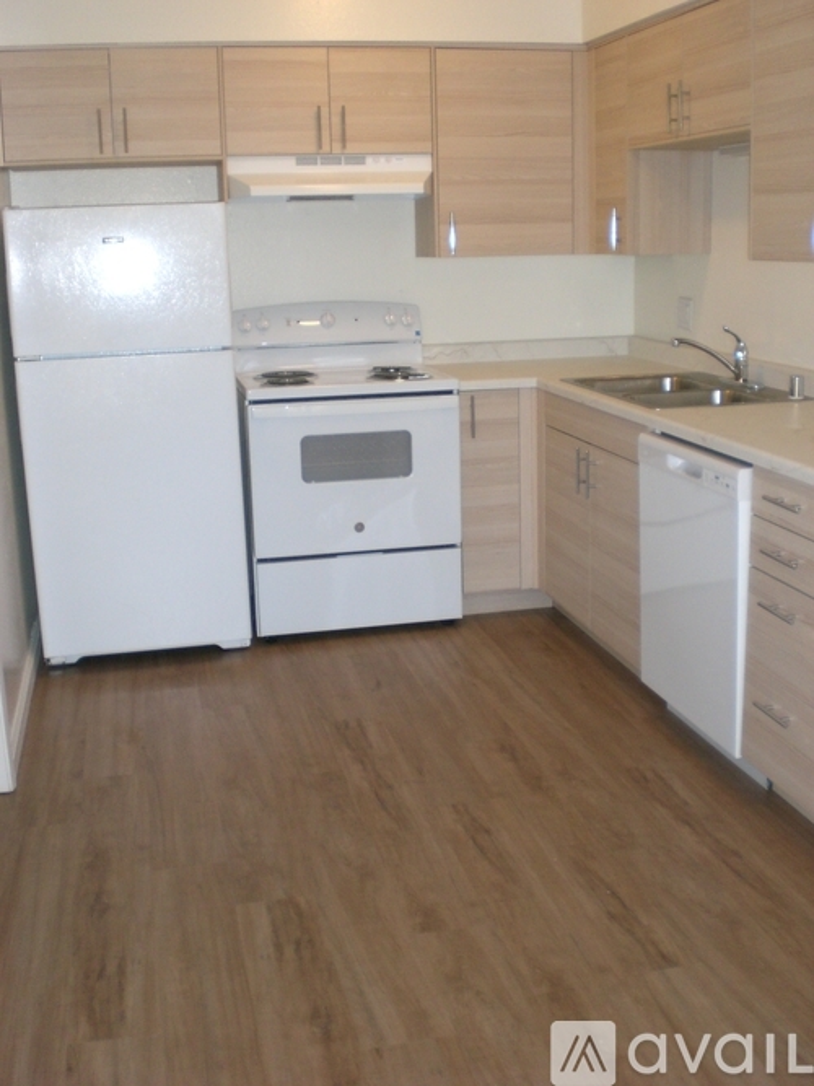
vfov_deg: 49.0
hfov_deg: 37.7
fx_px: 1192
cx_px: 407
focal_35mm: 38
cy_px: 543
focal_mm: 6.3
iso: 200
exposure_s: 1/60
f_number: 3.1
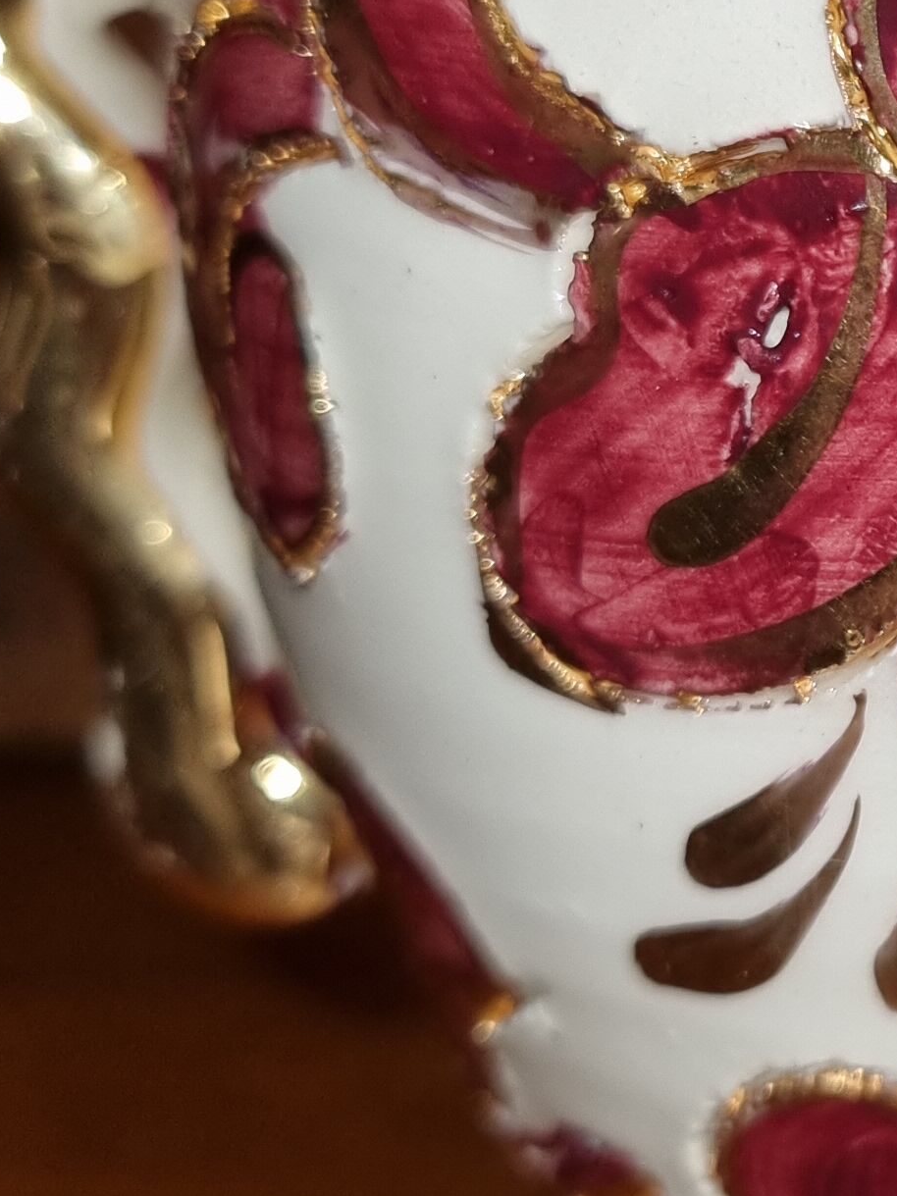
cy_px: 437
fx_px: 2972
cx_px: 1187
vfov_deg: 22.7
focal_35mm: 86
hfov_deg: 16.2
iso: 64
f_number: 1.8
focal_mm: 5.4
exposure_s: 1/100
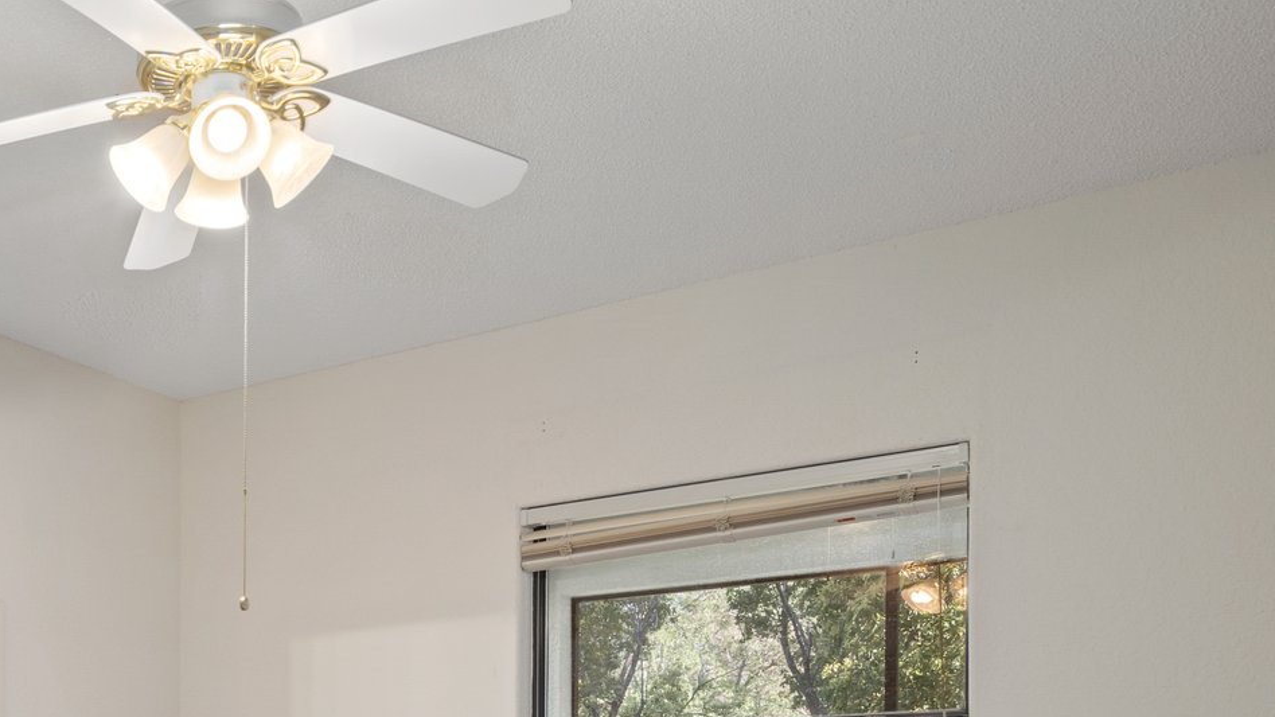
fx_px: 1454
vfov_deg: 24.6
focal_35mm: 43
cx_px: 38
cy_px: 894
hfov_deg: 41.9
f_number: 8
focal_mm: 19
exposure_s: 1/3
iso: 320
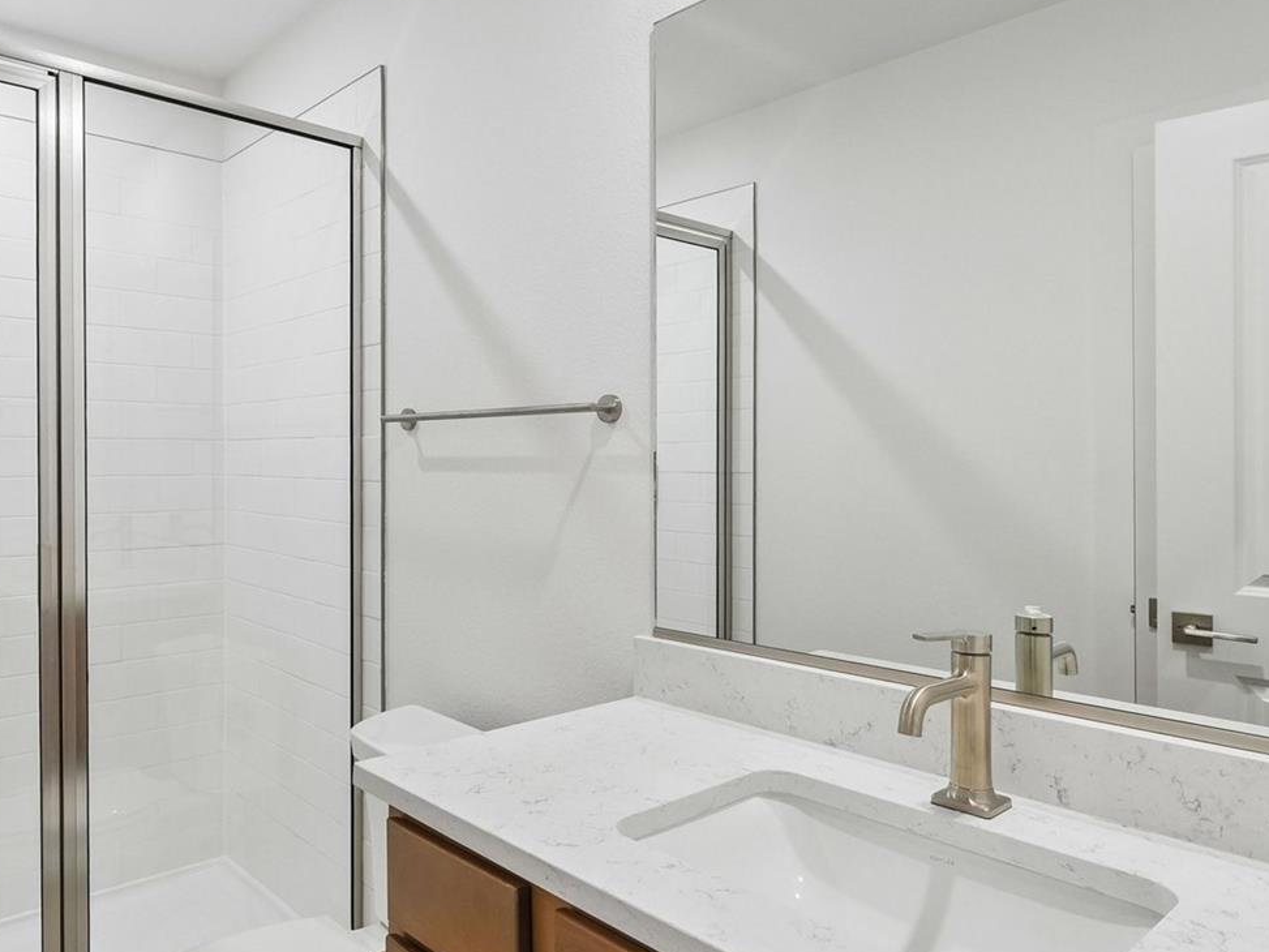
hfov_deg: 70.1
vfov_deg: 56.8
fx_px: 880
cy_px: 455
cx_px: 453
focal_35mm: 24
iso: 800
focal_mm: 10
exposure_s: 1/25
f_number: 8
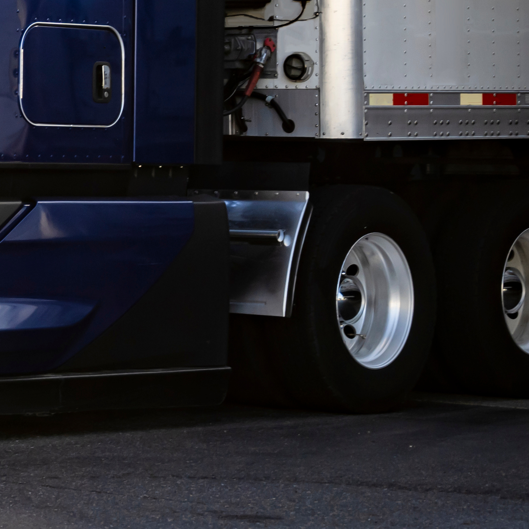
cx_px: -632
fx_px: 2939
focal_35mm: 170
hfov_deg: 9.4
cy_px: -108
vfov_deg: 10.1
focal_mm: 45
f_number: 4
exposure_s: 1/400
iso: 100
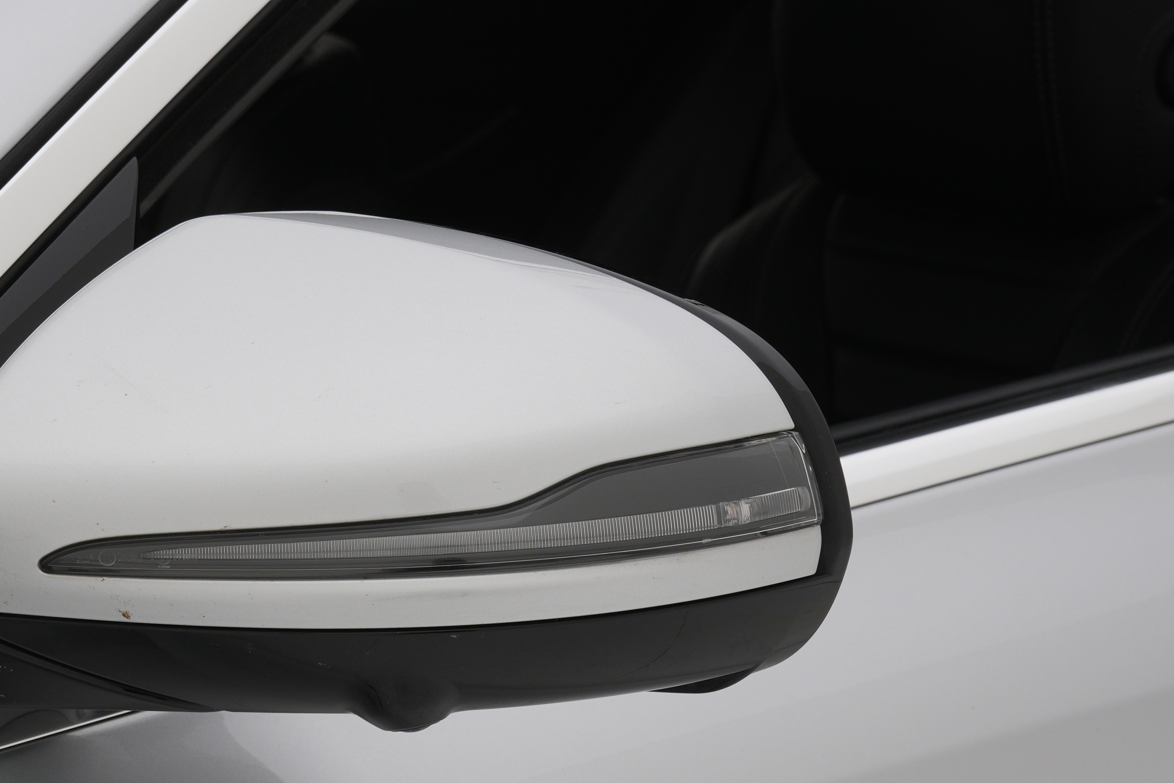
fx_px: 4141
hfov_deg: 16.1
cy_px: 458
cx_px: 393
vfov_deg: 10.8
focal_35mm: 127
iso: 250
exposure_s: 1/80
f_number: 8
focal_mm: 50
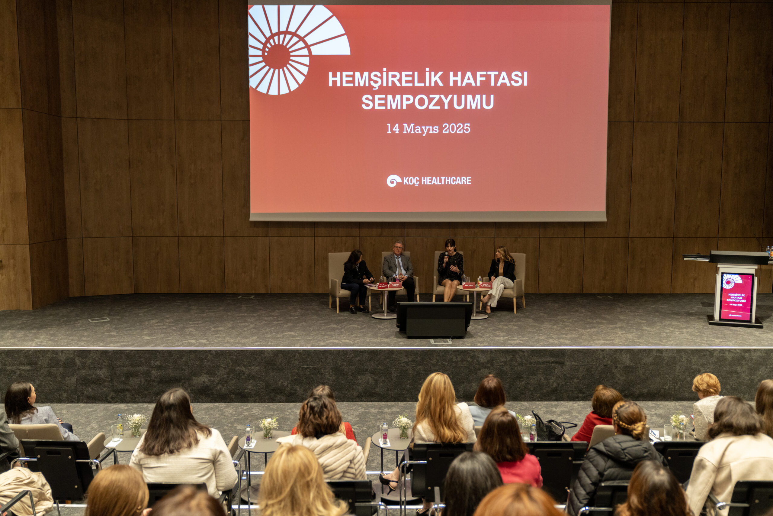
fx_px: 644
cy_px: 258
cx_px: 386
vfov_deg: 43.6
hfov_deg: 61.9
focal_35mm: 30
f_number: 2.8
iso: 1600
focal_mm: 30
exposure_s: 1/160
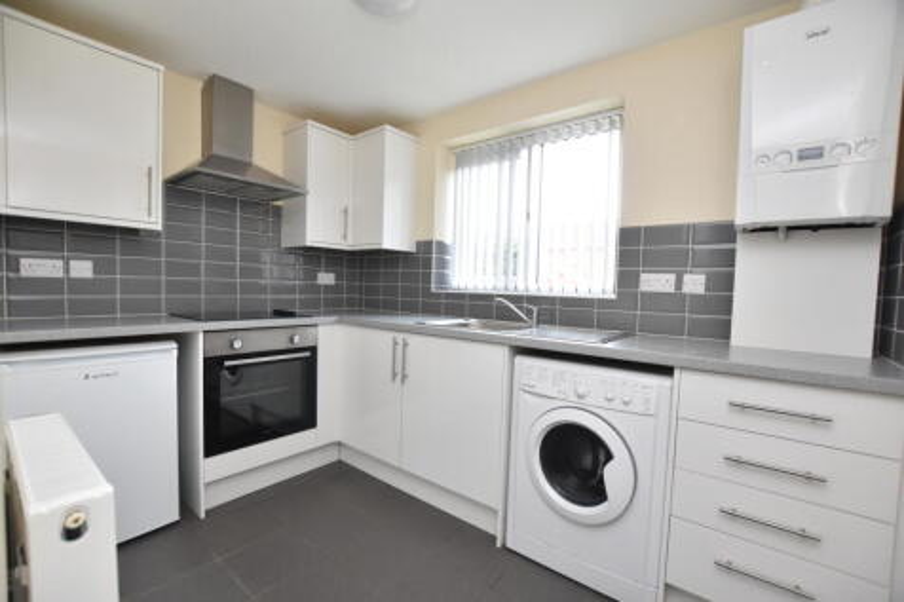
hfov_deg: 100.4
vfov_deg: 77.3
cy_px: 301
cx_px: 452
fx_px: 377
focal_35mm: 15
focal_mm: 10
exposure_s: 1/125
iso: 900
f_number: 3.5
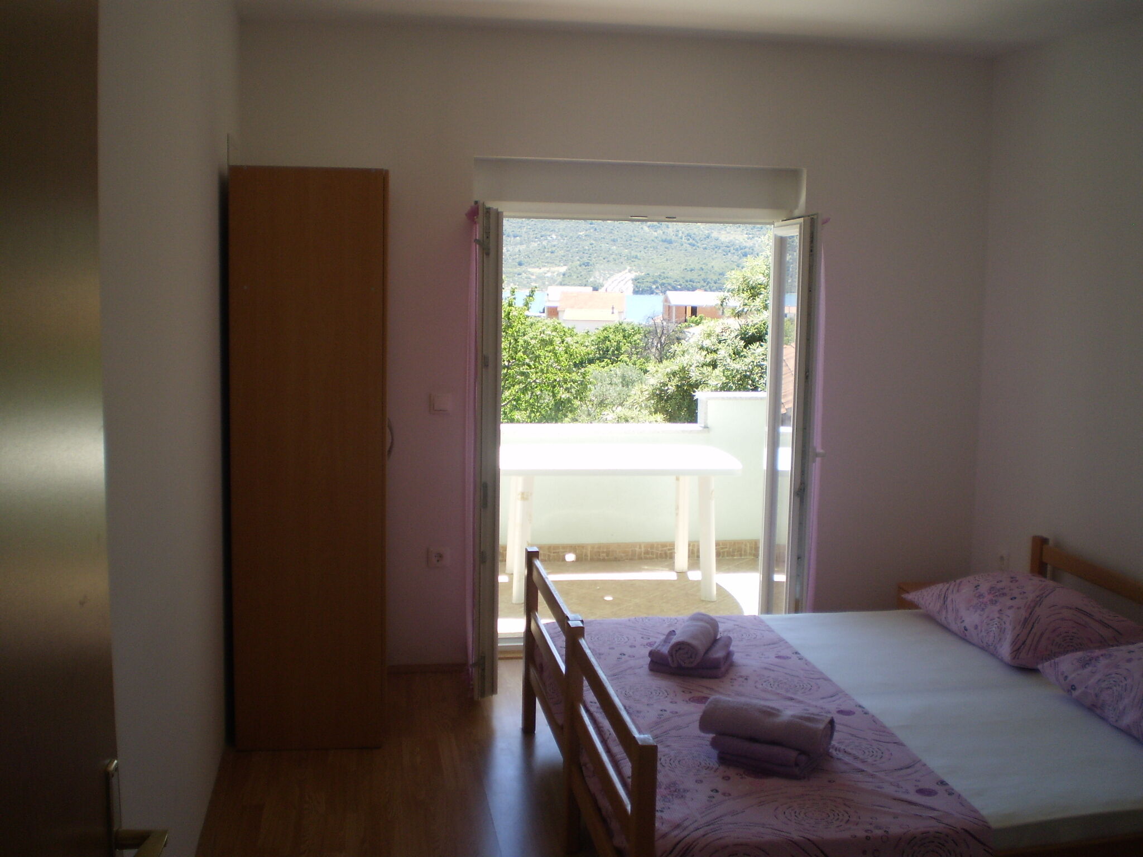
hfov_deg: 51.4
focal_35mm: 36
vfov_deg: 39.7
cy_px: 428
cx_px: 572
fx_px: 1189
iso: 64
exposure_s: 1/200
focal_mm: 6.3
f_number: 3.1
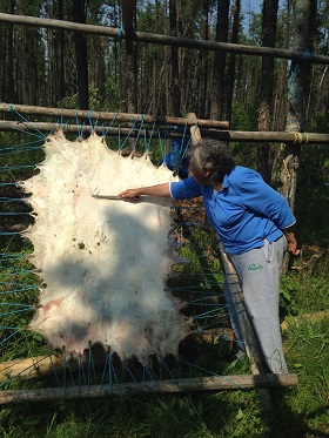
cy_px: 219
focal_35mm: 33
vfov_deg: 55.3
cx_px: 164
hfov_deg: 43.0
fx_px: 418
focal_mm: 4.12
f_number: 2.4
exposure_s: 1/2262
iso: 50
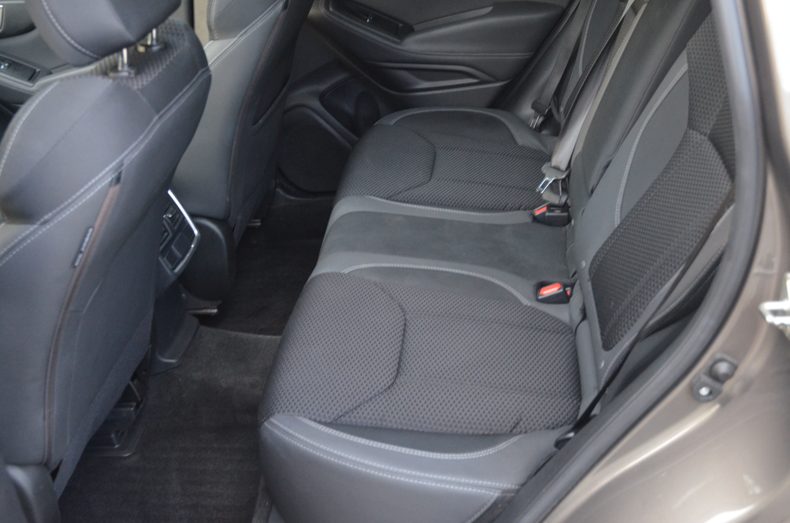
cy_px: 262
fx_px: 953
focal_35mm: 44
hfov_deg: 45.0
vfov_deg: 30.7
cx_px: 395
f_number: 3.8
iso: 2000
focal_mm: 29
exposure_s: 1/30
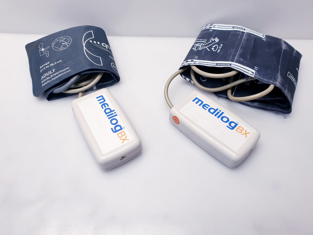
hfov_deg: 67.3
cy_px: 118
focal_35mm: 26
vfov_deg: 53.1
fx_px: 235
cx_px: 156
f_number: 2.4
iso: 50
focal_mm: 4.3
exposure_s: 1/50
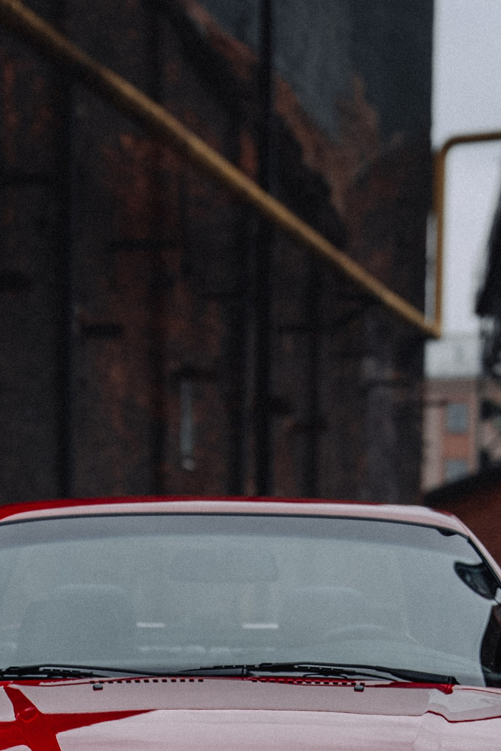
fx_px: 3653
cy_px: 812
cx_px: 199
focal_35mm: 175
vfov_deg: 11.6
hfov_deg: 7.8
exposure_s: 1/1000
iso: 200
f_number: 2.8
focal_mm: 70
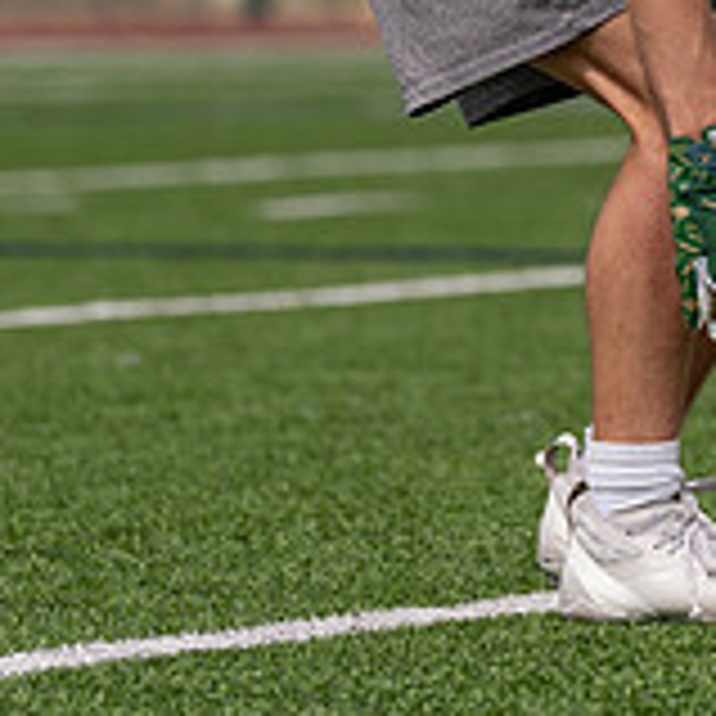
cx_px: 805
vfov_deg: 4.1
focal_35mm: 431
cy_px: -205
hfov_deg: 4.1
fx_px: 10086
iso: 125
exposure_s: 1/5000
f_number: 2.8
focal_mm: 121
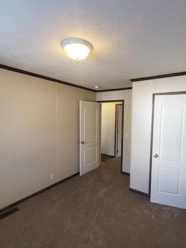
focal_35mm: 18
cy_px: 125
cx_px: 106
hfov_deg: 71.3
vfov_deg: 87.8
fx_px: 129
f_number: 2.2
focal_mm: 1.8
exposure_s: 1/60
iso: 125
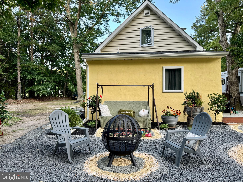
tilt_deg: -1.3
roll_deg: -0.3
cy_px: 91
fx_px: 168
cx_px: 122
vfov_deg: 56.8
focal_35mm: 24
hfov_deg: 71.6
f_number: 1.78
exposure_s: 1/121
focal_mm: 6.76
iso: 80
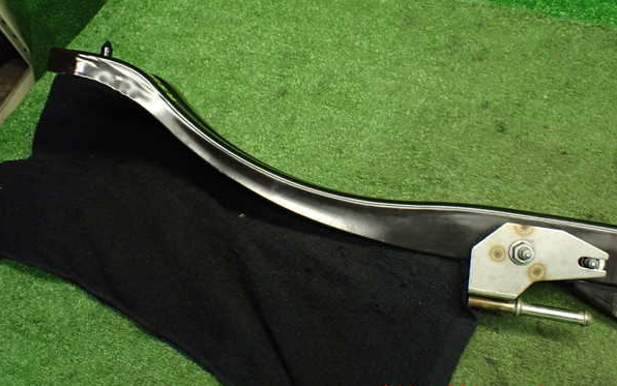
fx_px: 538
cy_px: 176
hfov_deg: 59.6
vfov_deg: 39.4
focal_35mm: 32
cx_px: 307
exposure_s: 1/100
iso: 800
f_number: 2.3
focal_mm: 5.4
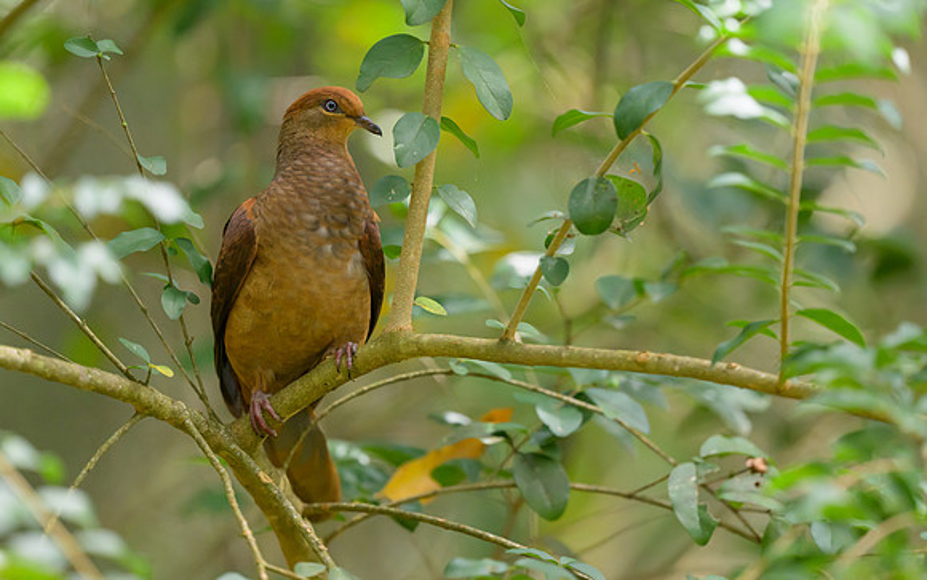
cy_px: 243
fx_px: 13977
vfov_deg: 2.4
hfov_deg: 3.8
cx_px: 496
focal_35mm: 553
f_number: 2.8
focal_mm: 400
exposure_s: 1/4000
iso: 2200
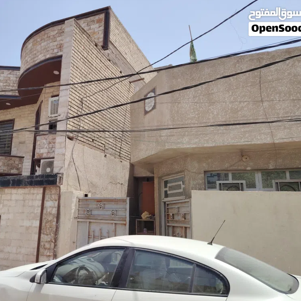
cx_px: 111
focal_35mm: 29
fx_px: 285
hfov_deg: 54.9
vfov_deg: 55.6
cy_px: 152
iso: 100
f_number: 1.75
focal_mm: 5.25
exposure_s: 1/1012
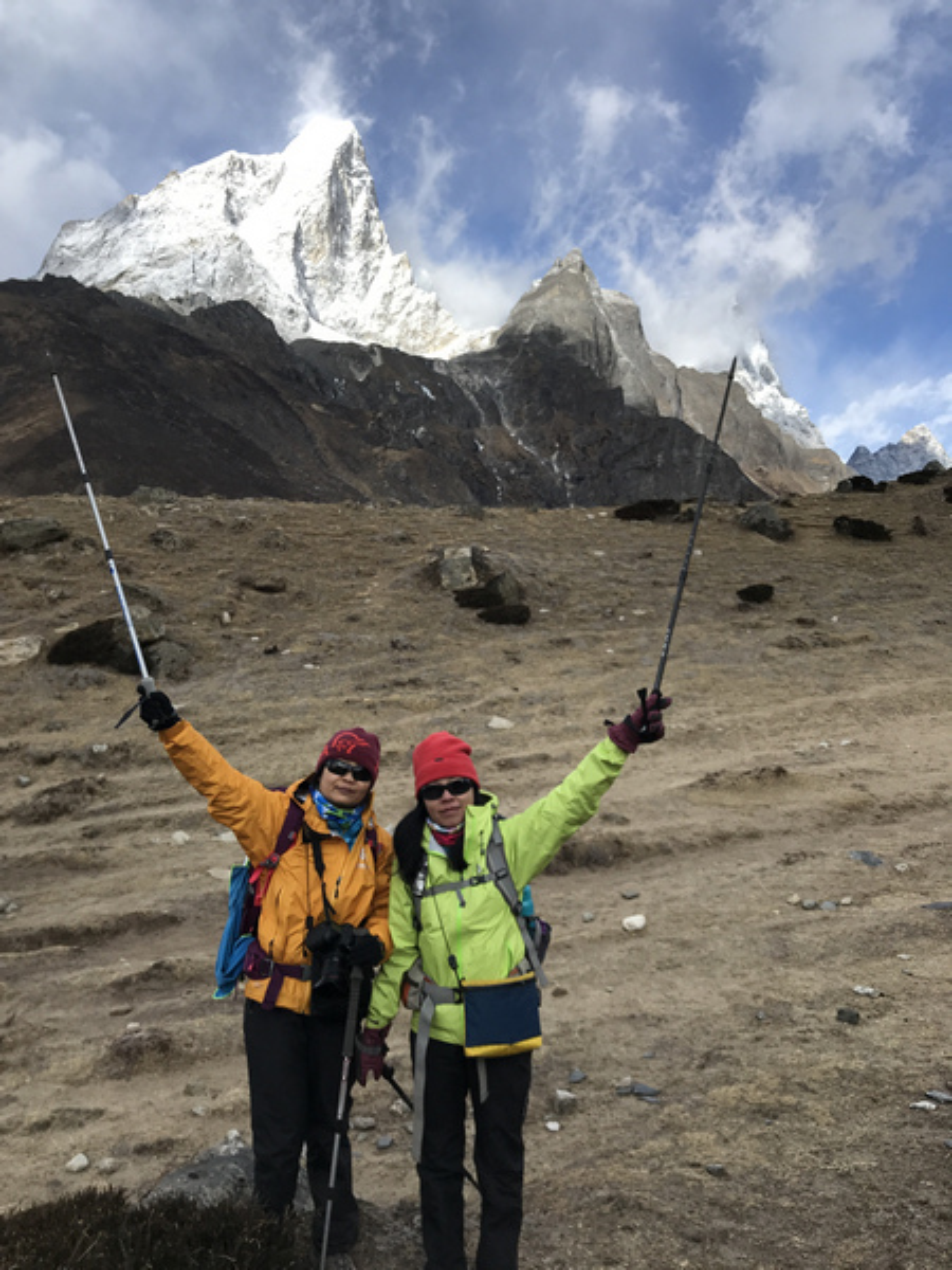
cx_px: 476
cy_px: 635
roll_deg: +0.6
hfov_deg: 49.7
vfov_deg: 63.4
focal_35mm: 28
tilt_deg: +2.7
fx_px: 1027
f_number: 1.8
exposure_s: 1/1623
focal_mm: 3.99
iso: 20
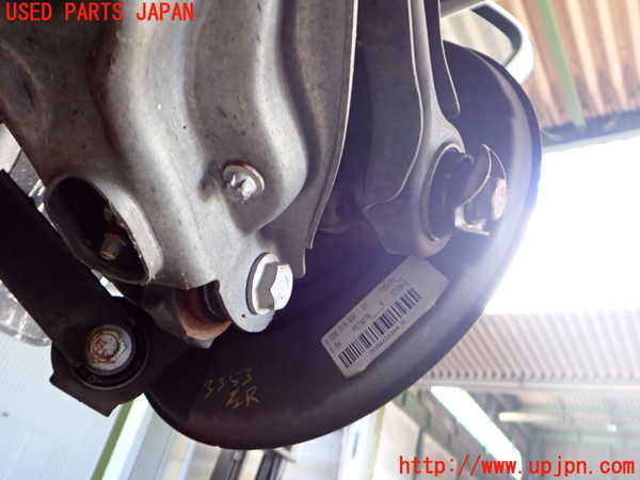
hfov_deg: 60.0
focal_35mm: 30
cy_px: 240
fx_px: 555
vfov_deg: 46.8
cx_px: 320
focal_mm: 5.4
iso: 400
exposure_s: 1/60
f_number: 2.3
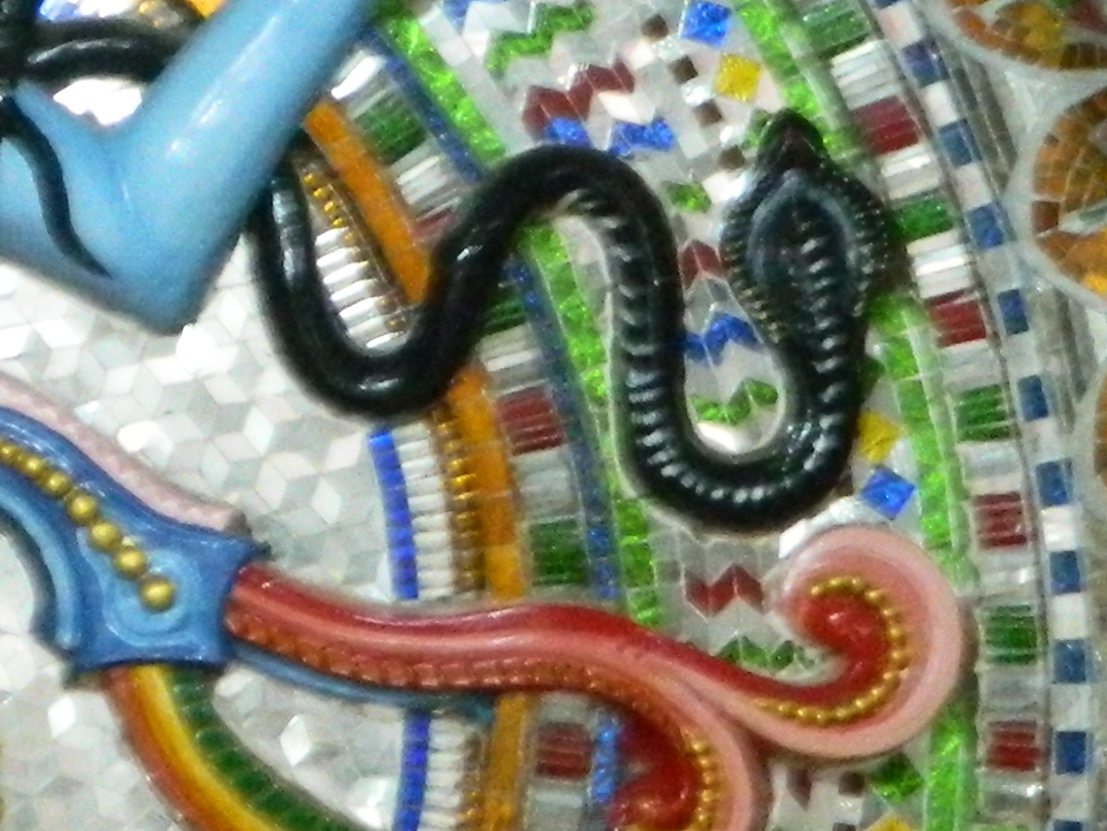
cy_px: 535
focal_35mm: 211
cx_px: -677
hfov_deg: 9.1
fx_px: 6749
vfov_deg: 7.0
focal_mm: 8.4
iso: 400
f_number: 3.6
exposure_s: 1/20
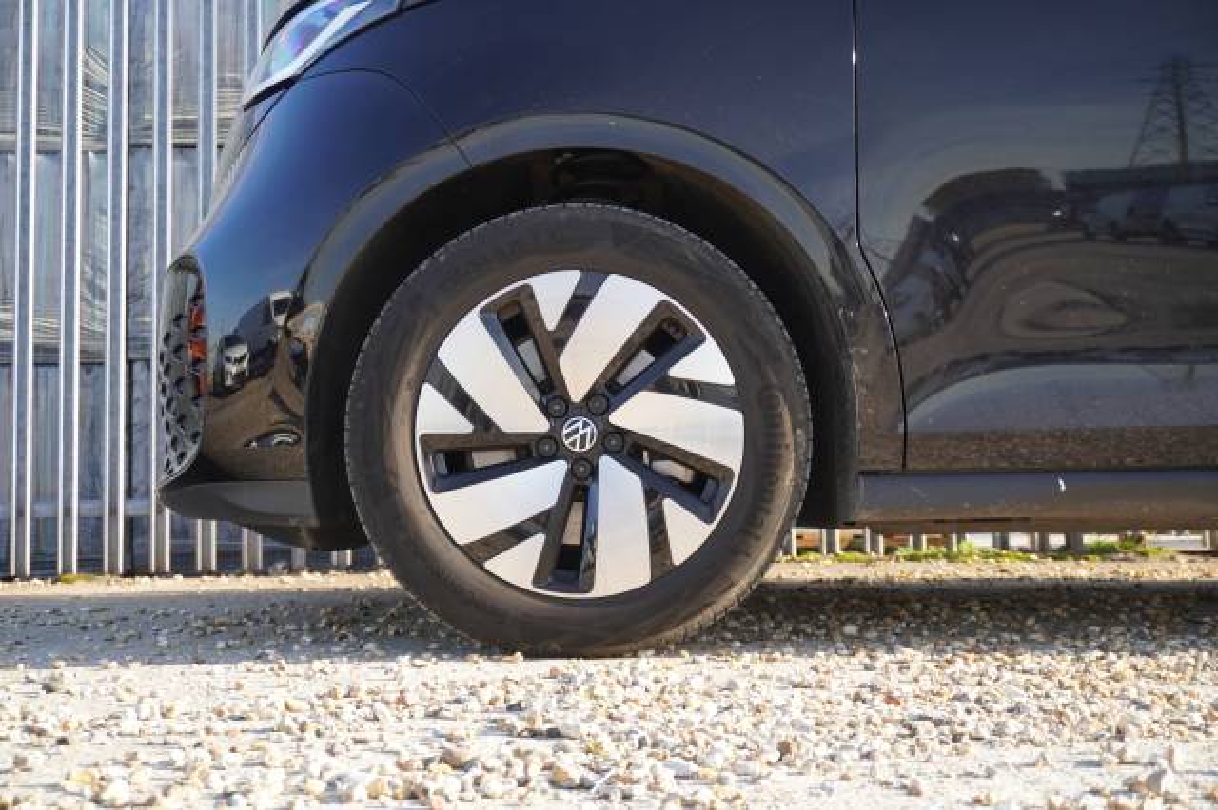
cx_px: 609
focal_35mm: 48
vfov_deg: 28.0
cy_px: 405
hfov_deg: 41.1
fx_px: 1623
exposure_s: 1/60
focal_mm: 32
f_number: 4.5
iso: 160
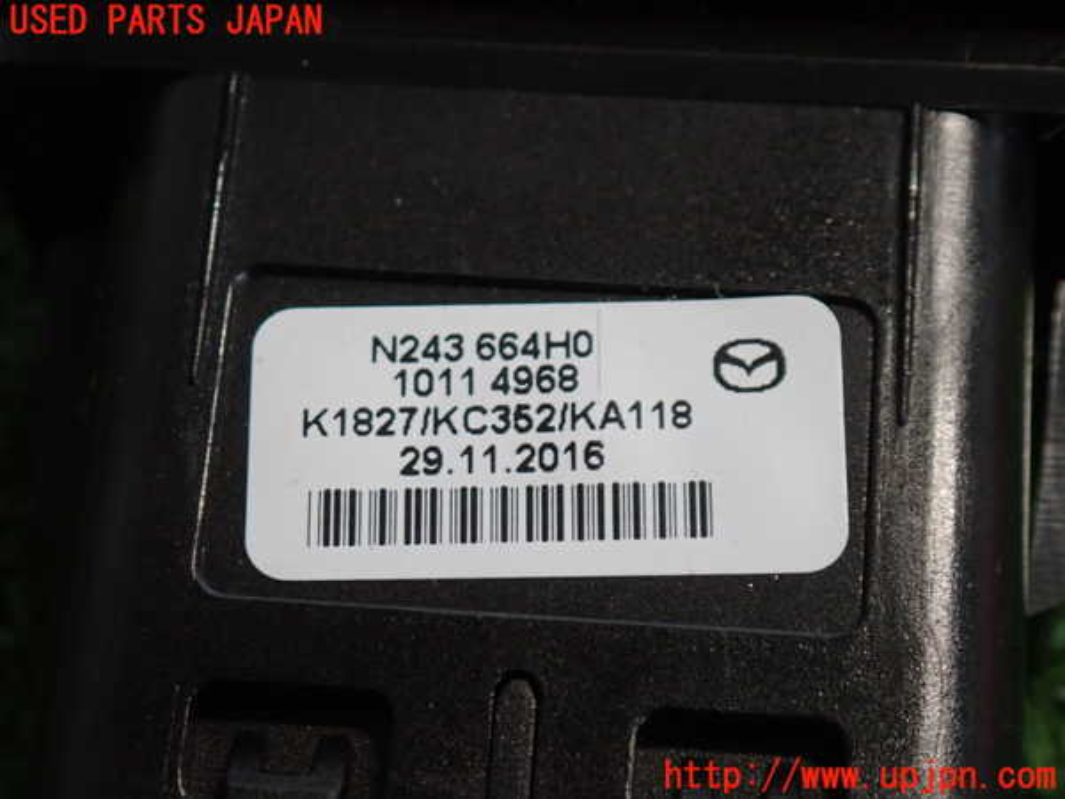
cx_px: 532
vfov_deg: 14.8
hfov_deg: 19.6
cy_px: 400
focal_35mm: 100
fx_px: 3077
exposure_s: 1/25
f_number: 4.9
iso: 800
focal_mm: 18
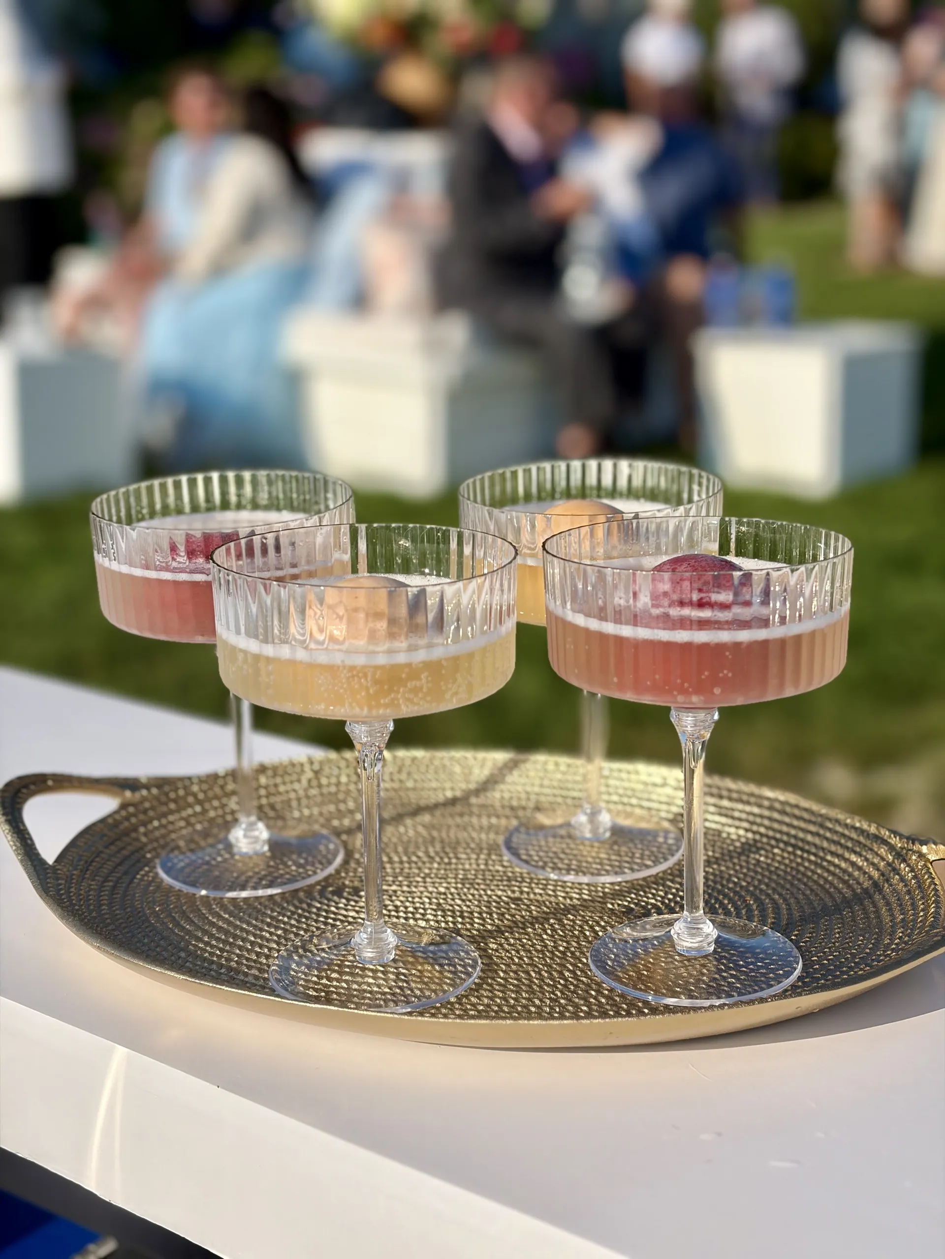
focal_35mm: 52
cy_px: 630
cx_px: 472
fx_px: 1893
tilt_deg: -16.8
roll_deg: -0.2
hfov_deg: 28.0
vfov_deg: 36.8
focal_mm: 5.96
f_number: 1.6
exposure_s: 1/4975
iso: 40
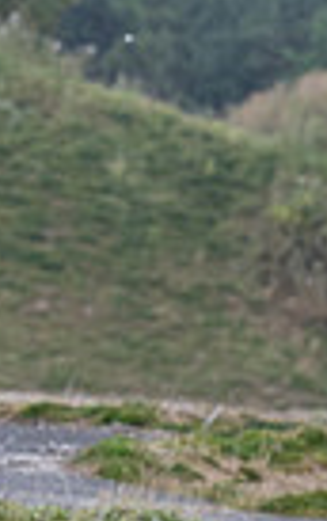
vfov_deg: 3.9
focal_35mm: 540
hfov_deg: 2.4
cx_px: -631
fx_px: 7676
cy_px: 485
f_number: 5.6
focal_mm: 125
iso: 800
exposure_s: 1/2000
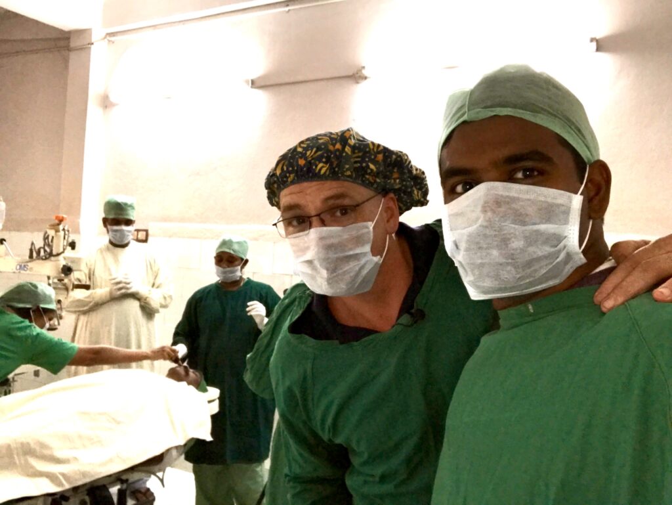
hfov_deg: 56.8
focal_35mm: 32
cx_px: 336
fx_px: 622
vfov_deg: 44.2
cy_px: 252
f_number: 2.2
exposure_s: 1/33
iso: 64
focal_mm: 2.87
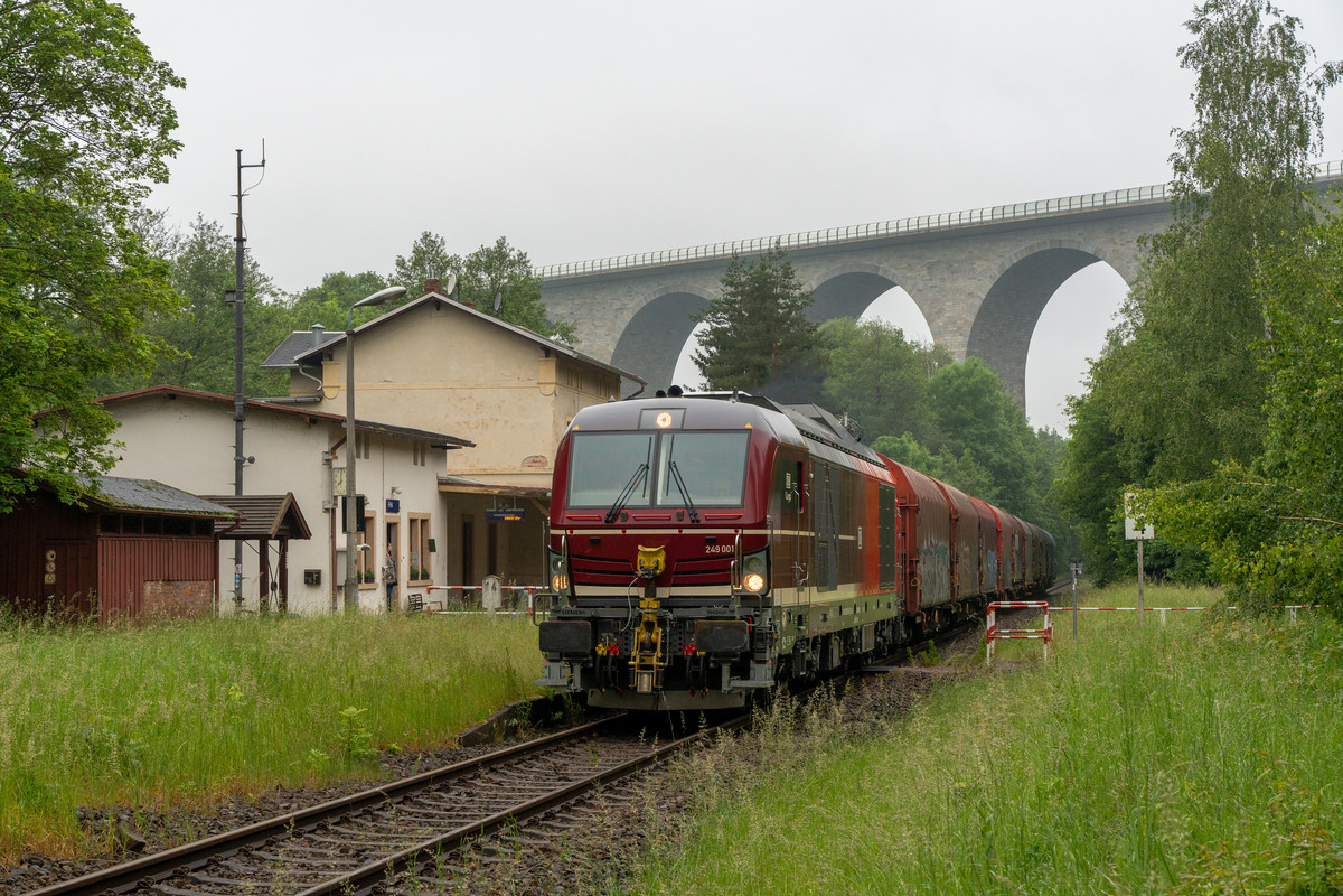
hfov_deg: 30.9
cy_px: 473
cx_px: 633
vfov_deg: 20.9
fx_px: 2429
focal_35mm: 65
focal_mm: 61.6
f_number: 7.1
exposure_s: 1/640
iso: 640
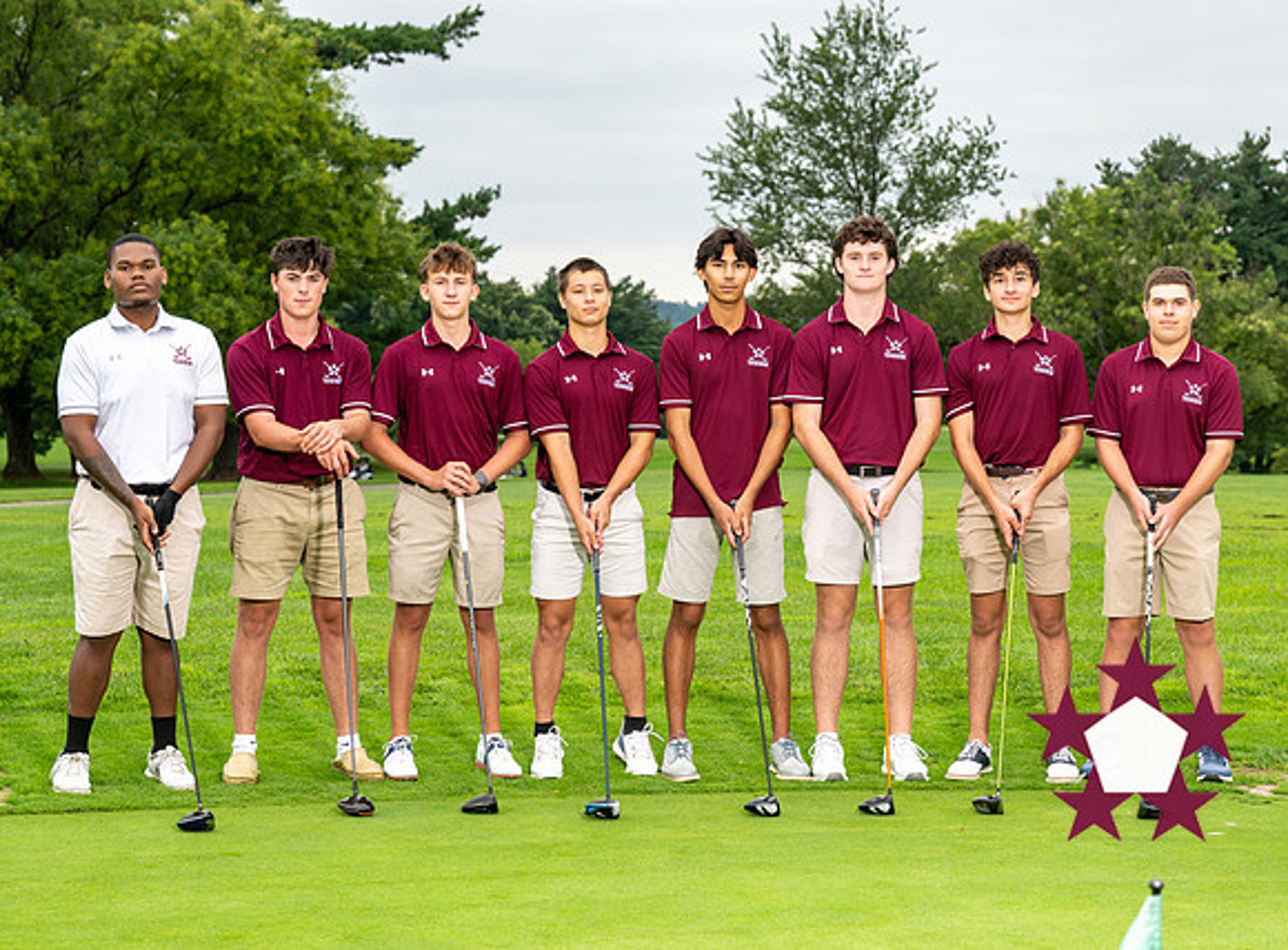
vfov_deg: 15.9
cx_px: 685
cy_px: 448
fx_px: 3399
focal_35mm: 92
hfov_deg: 21.5
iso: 125
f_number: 5.6
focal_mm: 77
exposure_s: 1/100
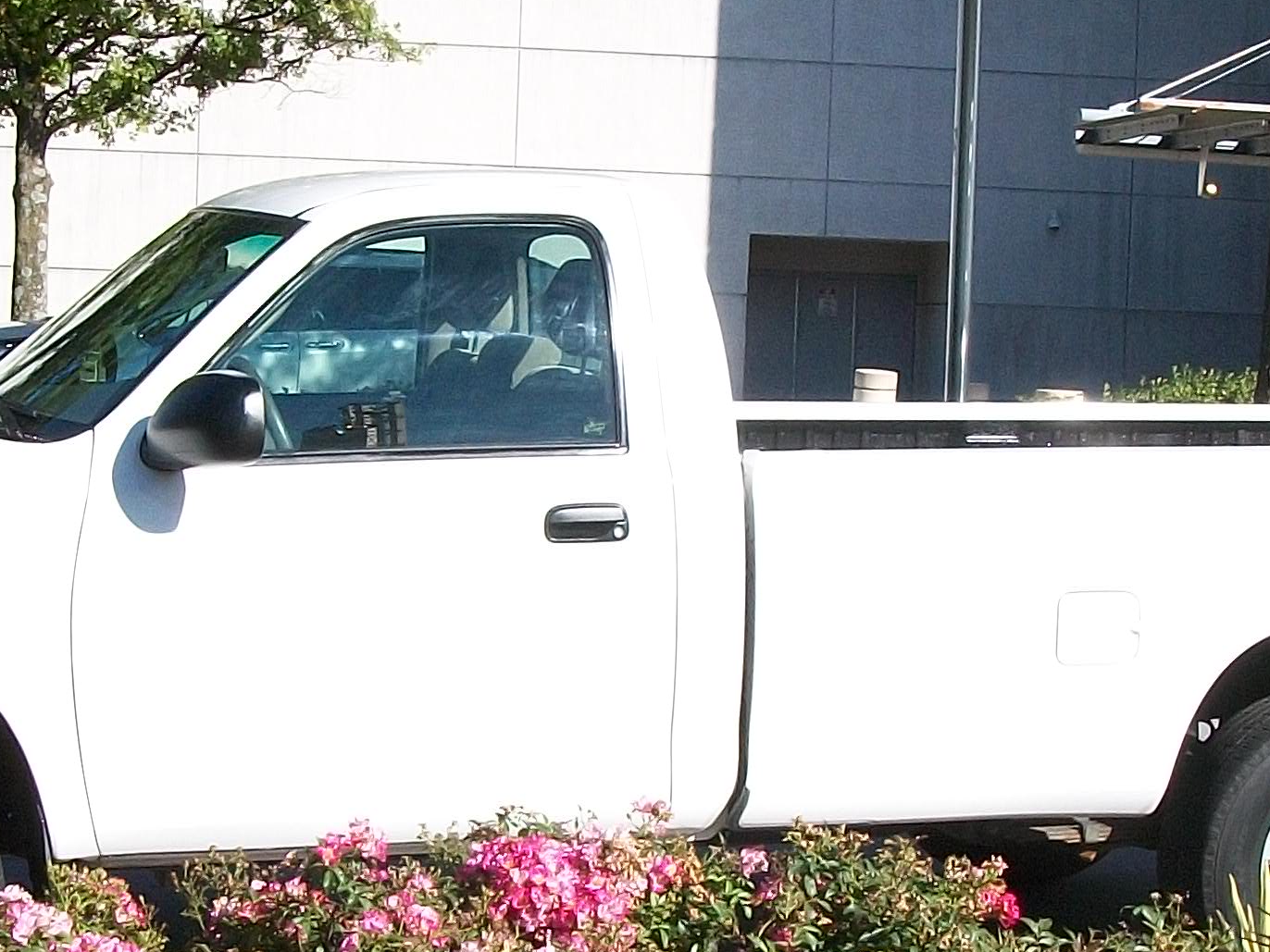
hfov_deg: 24.1
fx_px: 2972
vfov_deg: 18.2
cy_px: 562
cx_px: 637
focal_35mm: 81
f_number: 5.5
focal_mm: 5.7
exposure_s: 1/320
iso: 80
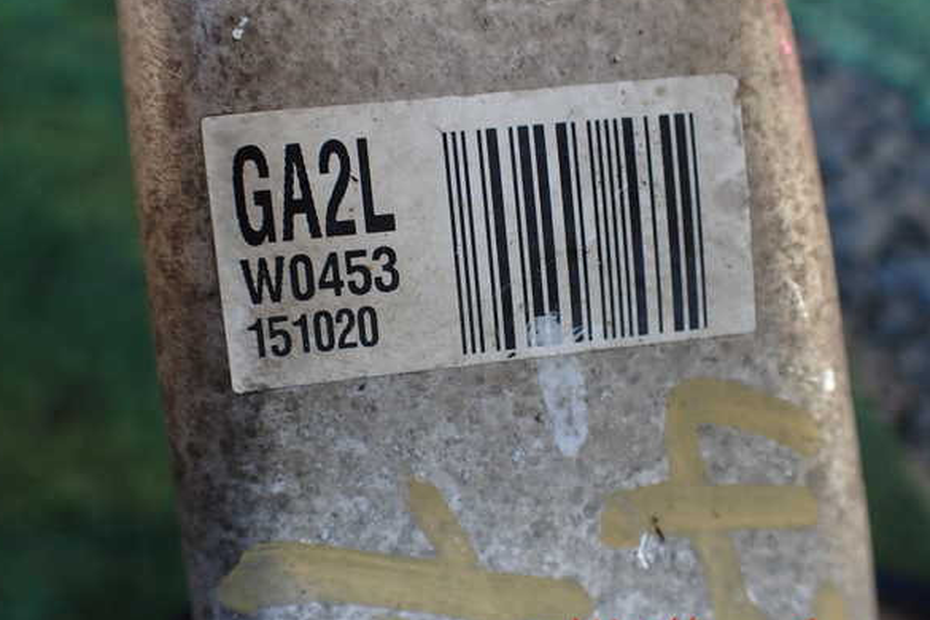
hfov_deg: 58.7
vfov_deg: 41.1
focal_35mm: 32
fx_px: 827
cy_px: 297
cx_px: 455
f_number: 2.3
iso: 125
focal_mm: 5.4
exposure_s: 1/125
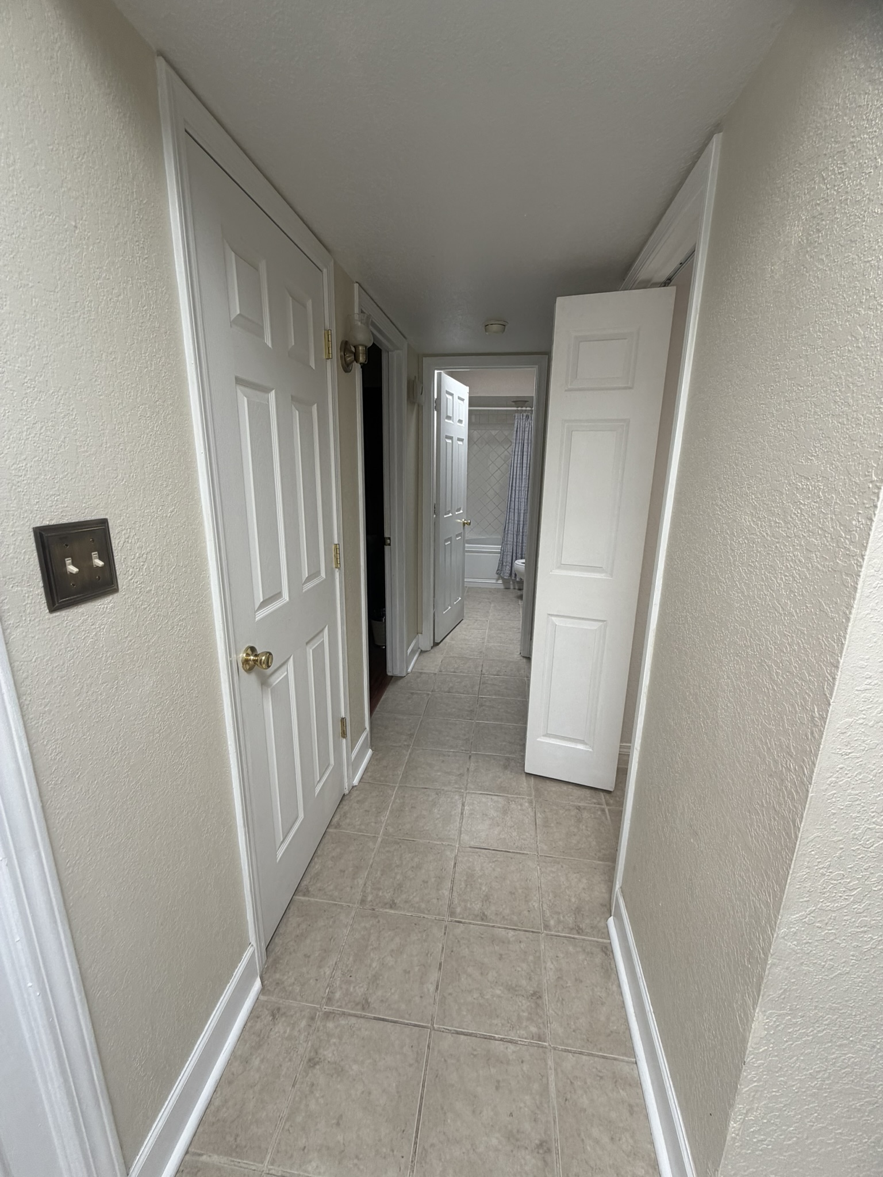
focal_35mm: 14
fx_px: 476
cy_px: 588
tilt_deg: -14.5
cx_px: 442
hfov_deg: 85.7
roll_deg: -1.4
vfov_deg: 102.1
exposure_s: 1/121
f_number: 2.2
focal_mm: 2.22
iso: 80
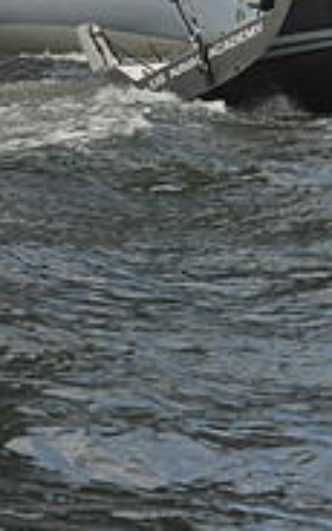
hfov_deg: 5.8
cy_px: -170
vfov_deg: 9.2
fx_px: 3257
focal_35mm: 225
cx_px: 232
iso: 280
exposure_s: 1/1600
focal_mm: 70
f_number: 7.1
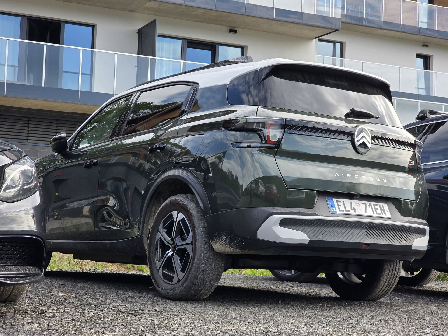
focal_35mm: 69
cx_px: 224
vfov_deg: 21.3
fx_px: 893
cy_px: 168
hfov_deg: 28.2
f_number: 2.4
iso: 50
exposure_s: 1/371
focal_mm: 7.9
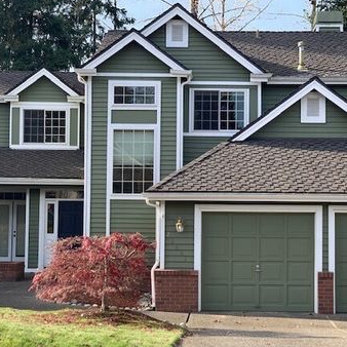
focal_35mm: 68
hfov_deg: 25.3
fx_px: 771
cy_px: 178
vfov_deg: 25.4
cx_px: 211
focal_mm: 6
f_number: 2.4
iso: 16
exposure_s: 1/174
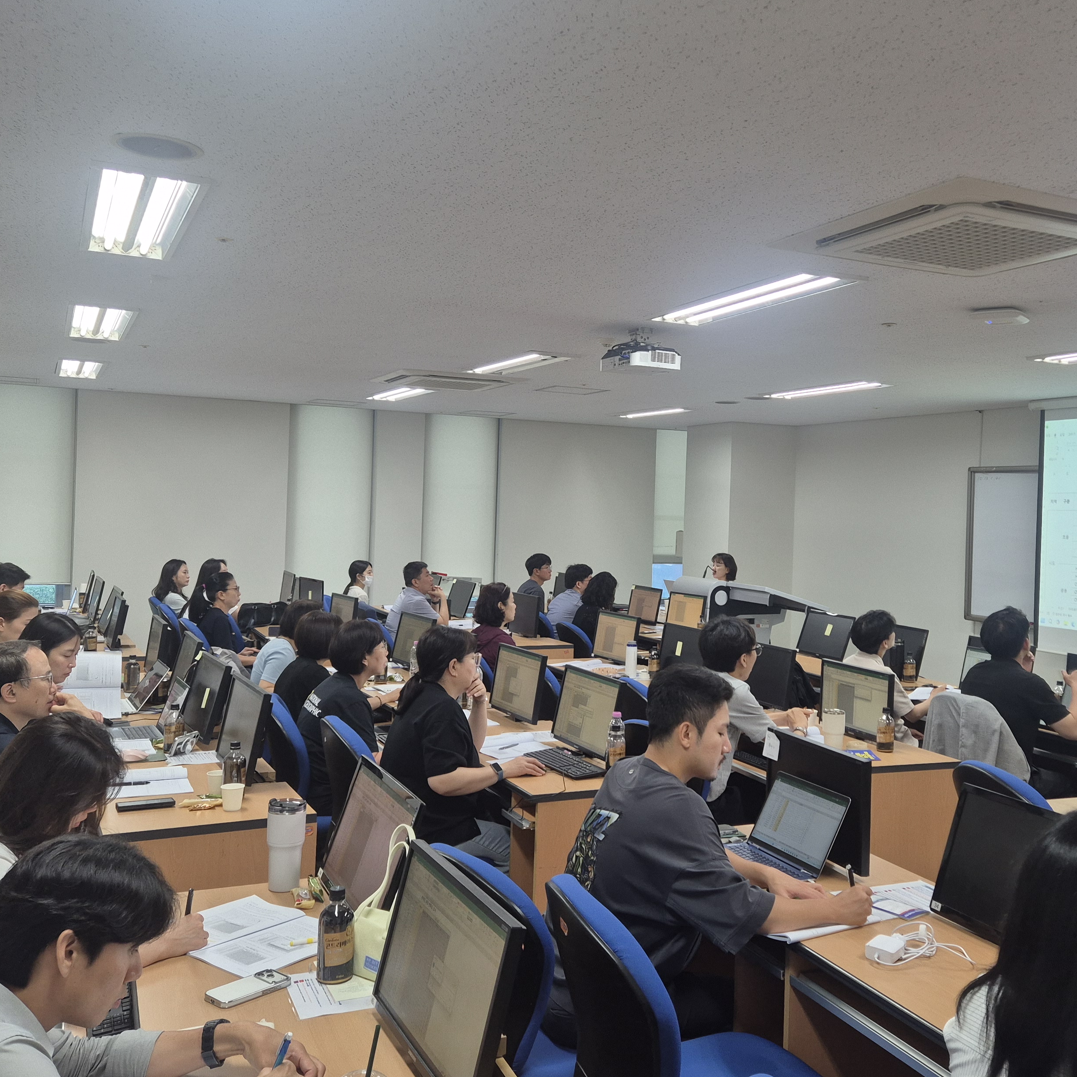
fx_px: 1162
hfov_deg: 49.4
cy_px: 521
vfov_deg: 49.7
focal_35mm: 33
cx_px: 645
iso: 100
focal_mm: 5.4
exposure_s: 1/120
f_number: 1.8
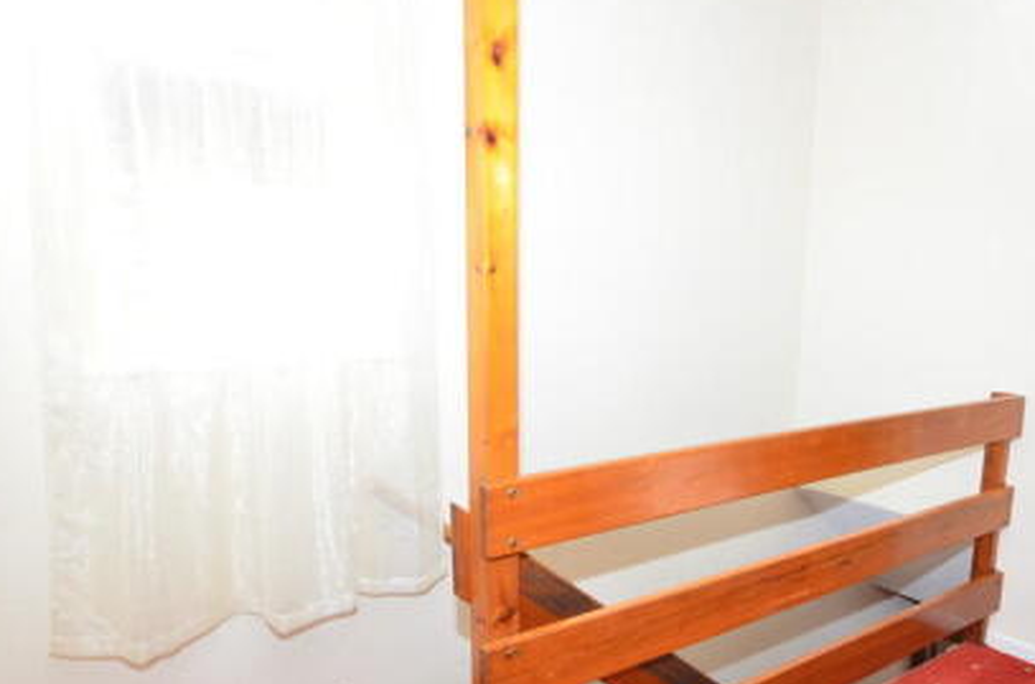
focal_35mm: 29
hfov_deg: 63.0
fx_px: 831
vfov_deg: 44.5
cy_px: 414
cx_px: 638
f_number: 8
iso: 800
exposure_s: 1/60
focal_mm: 12
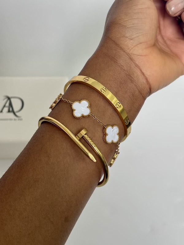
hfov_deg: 28.0
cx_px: 92
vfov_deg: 36.8
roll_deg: +1.1
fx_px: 369
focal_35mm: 52
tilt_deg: -35.6
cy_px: 122
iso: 100
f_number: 1.6
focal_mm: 5.96
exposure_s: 1/60
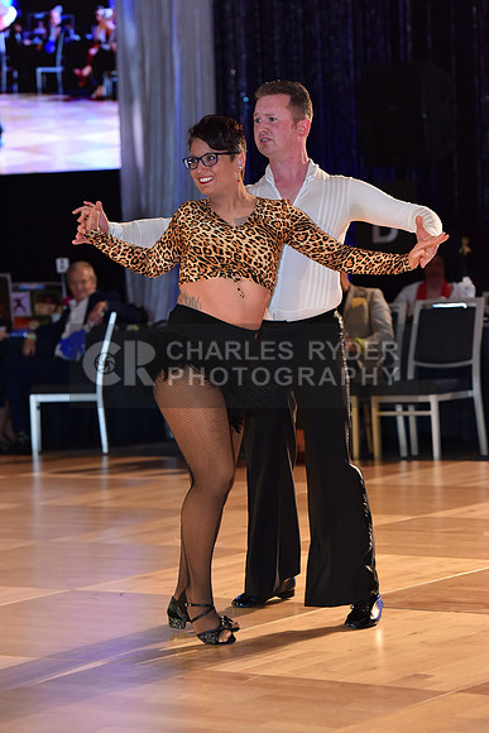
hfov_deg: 11.4
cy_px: 366
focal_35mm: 120
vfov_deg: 17.1
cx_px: 244
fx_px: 2443
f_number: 5
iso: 2000
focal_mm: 120
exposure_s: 1/250
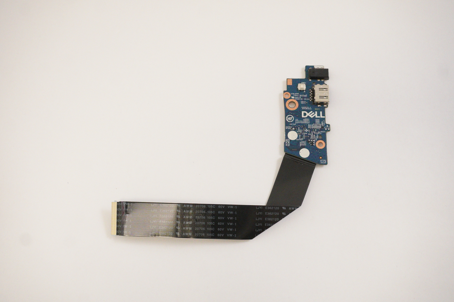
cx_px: 227
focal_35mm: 36
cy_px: 151
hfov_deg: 53.2
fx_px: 454
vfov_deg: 36.8
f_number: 5.6
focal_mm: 24
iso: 6400
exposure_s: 1/320
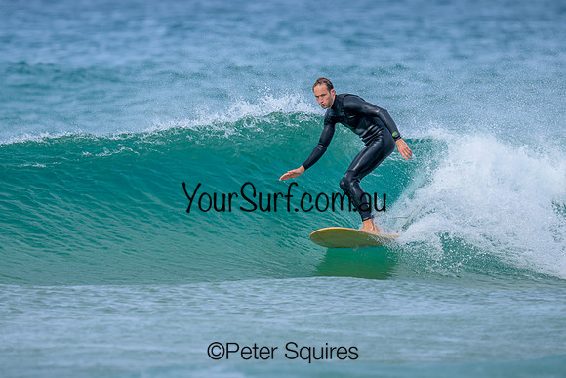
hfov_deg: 1.9
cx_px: 234
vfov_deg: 1.3
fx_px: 17307
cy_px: 176
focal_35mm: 1101
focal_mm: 800
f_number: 6.3
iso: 400
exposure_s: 1/2000
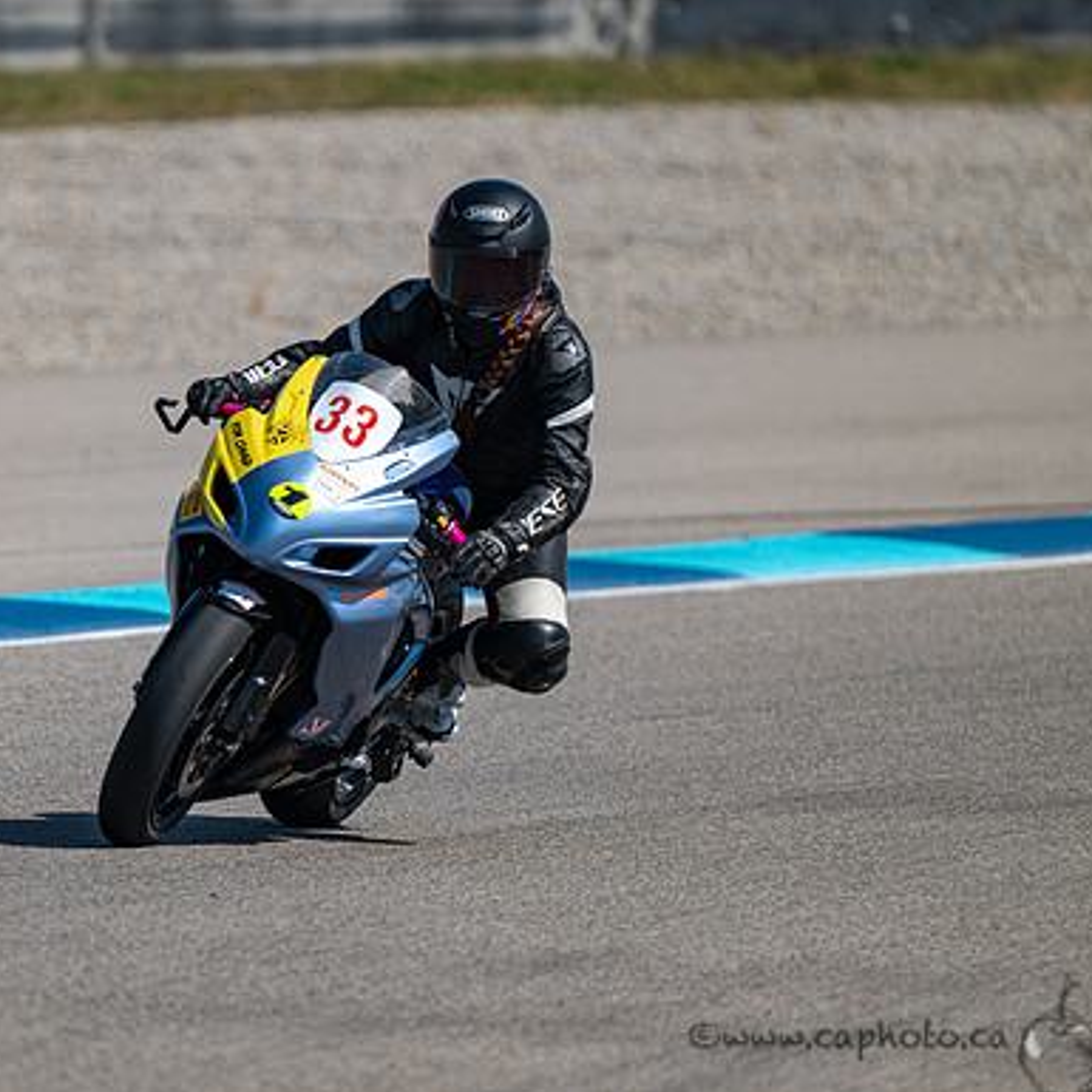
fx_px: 27446
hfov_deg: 2.3
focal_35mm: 769
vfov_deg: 2.3
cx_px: 301
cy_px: 546
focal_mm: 600
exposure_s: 1/1250
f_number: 6.3
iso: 140
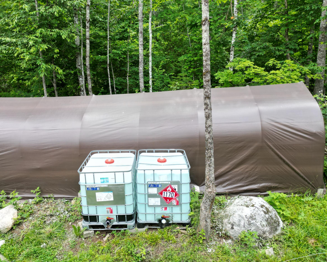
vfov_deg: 48.5
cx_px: 138
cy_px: 124
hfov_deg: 58.5
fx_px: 290
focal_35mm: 30
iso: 120
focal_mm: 6.72
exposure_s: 1/500
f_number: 1.7
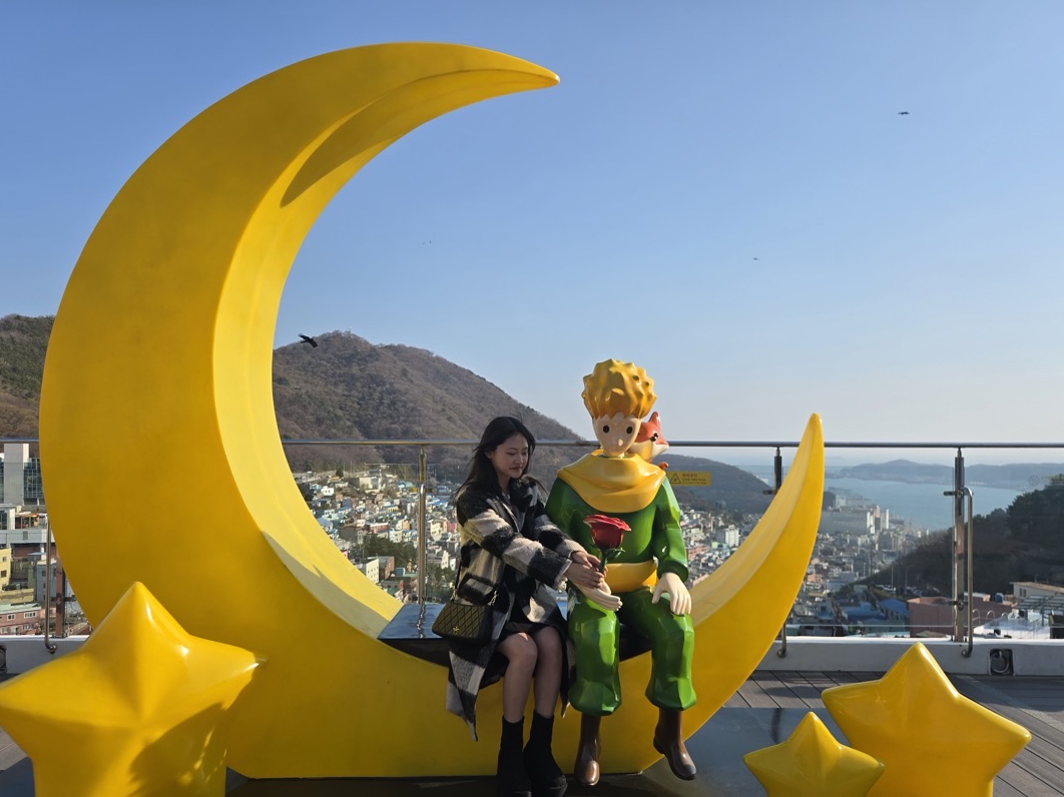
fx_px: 799
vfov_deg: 52.9
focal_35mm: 26
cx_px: 527
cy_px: 440
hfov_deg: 67.3
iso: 40
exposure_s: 1/2921
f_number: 1.8
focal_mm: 5.4
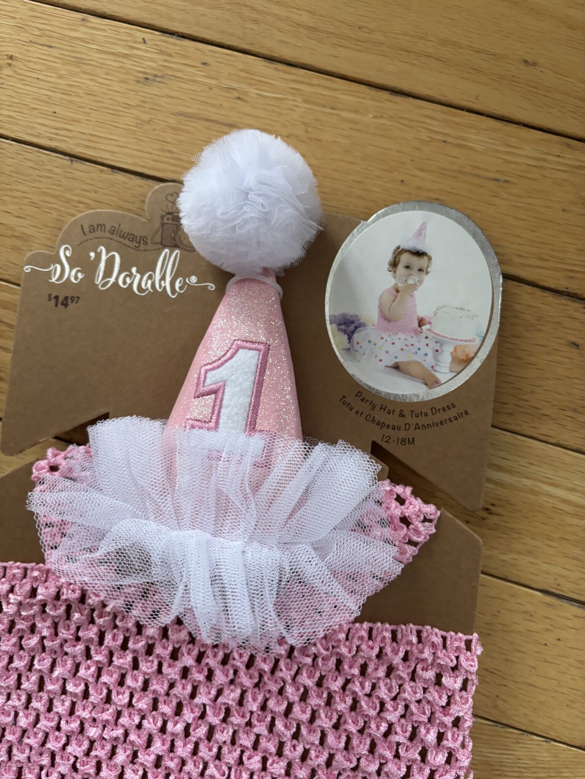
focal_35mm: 26
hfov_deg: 53.1
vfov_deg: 67.3
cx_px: 292
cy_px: 390
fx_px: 586
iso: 250
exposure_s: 1/60
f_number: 1.6
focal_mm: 5.96
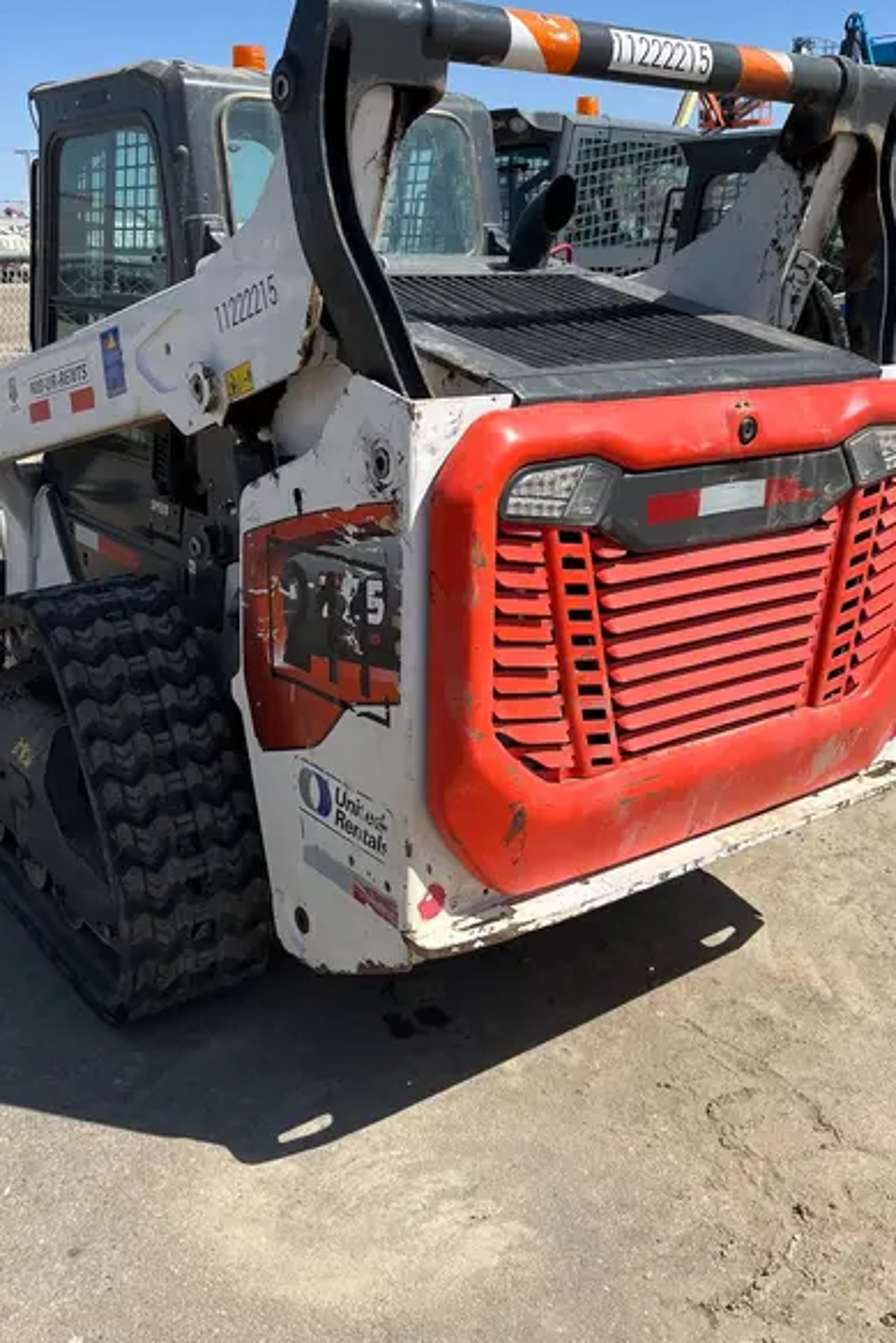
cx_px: 461
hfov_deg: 38.9
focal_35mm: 34
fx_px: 1268
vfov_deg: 55.3
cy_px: 522
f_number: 1.6
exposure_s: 1/3311
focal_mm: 5.1
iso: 50
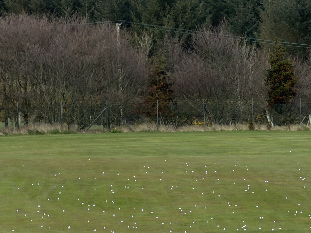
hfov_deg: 4.0
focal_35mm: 496
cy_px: 141
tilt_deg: -0.3
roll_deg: +1.4
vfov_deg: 3.0
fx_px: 4456
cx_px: 160
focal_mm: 16.89
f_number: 2.8
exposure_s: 1/497
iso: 50
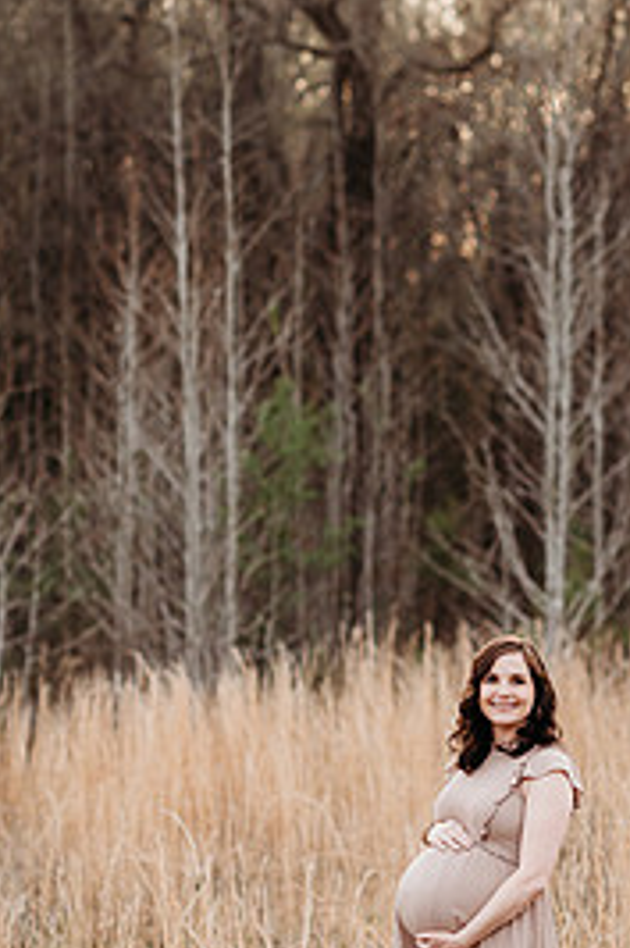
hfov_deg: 9.5
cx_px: 488
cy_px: 538
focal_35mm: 144
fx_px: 3785
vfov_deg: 14.3
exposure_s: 1/400
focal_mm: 85
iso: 160
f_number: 2.5
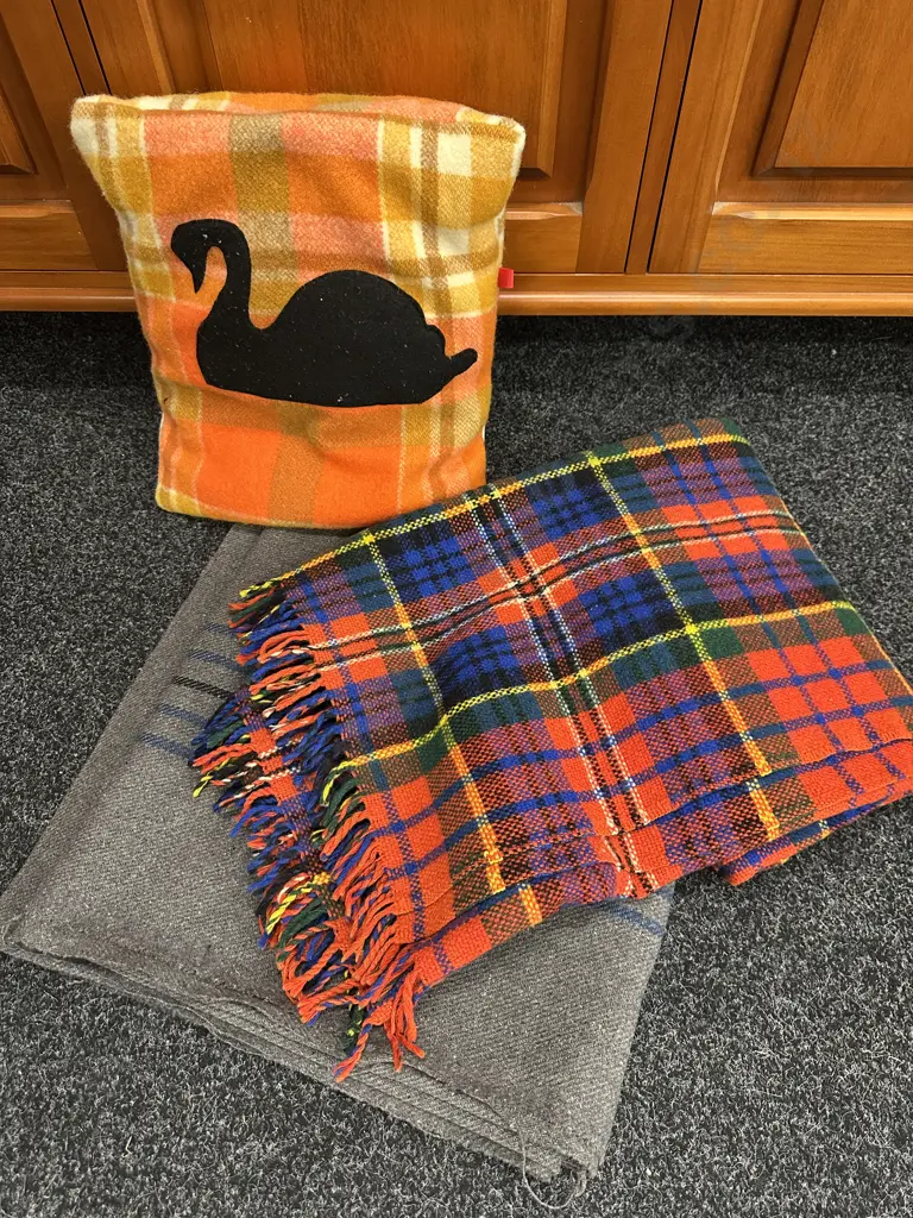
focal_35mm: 24
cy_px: 609
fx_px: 844
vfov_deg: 71.6
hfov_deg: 56.8
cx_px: 456
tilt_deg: -58.1
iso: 400
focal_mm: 6.86
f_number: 1.78
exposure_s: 1/50
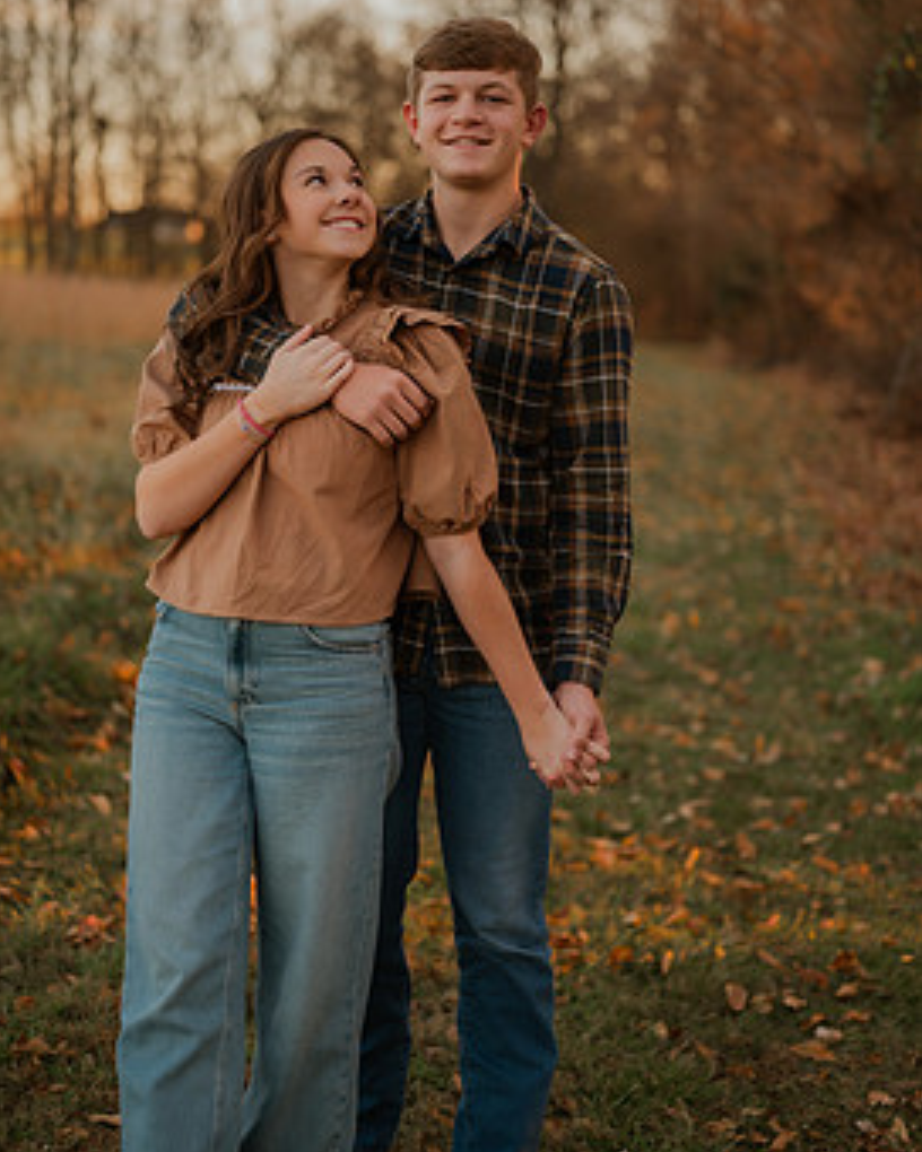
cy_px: 539
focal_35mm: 62
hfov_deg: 24.6
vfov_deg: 30.5
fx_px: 2115
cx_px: 419
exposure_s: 1/125
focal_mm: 50
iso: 100
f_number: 1.8
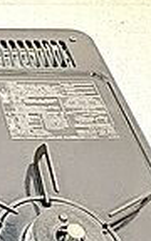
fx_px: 421
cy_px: 141
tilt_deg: -49.9
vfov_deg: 31.9
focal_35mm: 64
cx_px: -117
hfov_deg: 16.9
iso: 800
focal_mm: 2.22
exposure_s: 1/50
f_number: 2.2
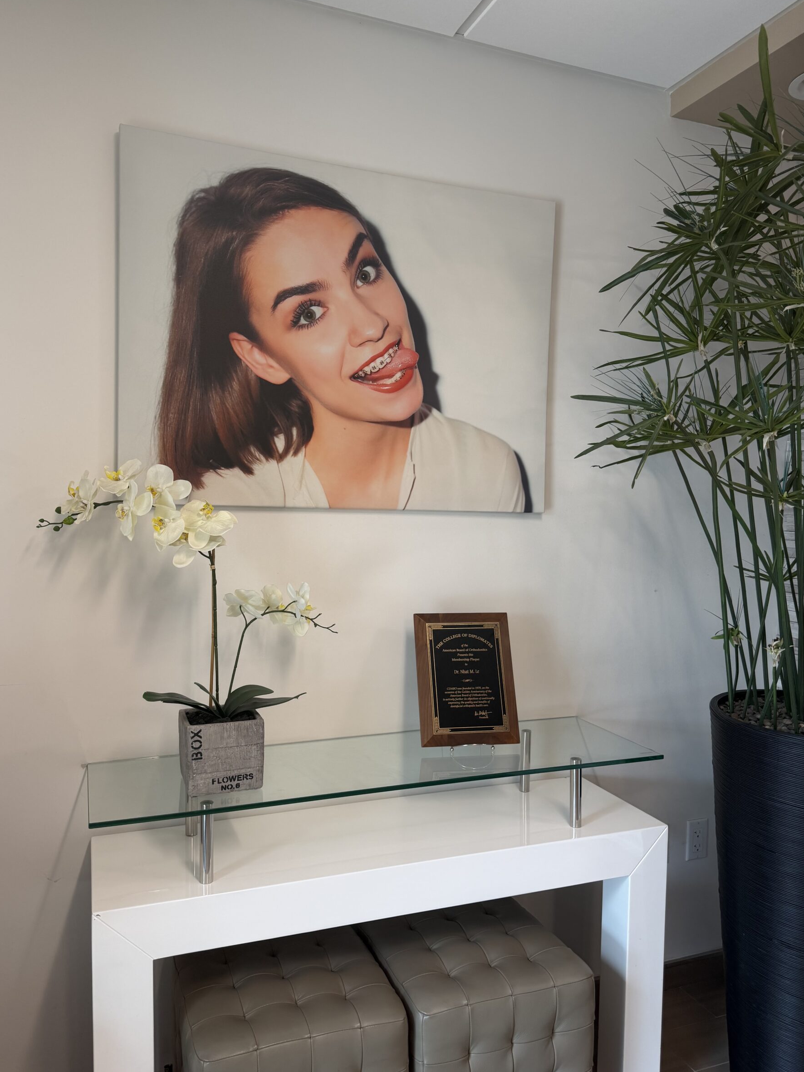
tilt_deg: -2.8
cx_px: 403
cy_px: 546
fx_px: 805
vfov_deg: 67.3
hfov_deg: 53.1
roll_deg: -1.2
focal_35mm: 26
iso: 100
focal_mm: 6.76
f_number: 1.78
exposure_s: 1/121
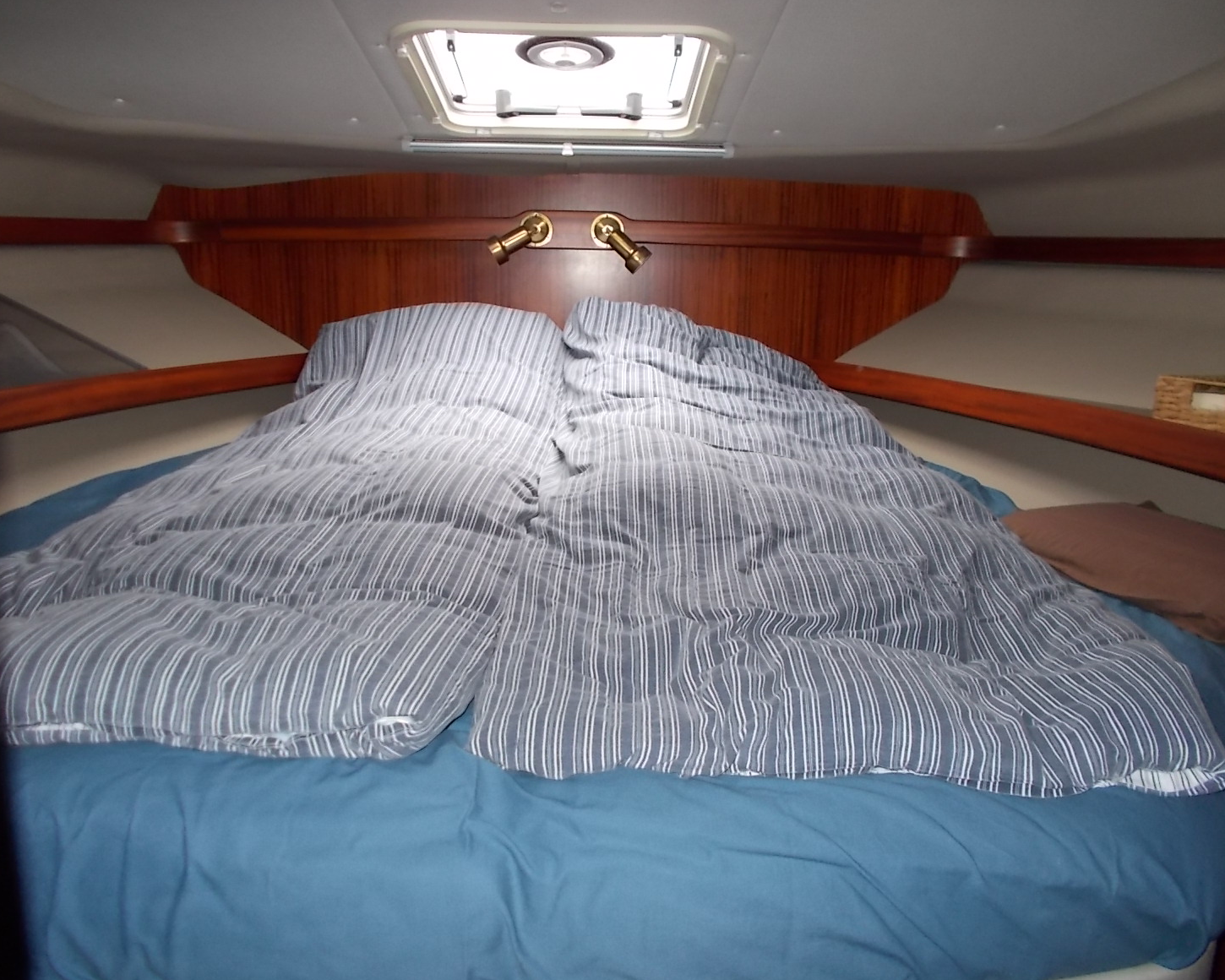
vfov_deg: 51.5
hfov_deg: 62.2
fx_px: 1015
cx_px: 623
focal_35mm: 28
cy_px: 483
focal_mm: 4.6
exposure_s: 1/25
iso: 200
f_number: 3.2
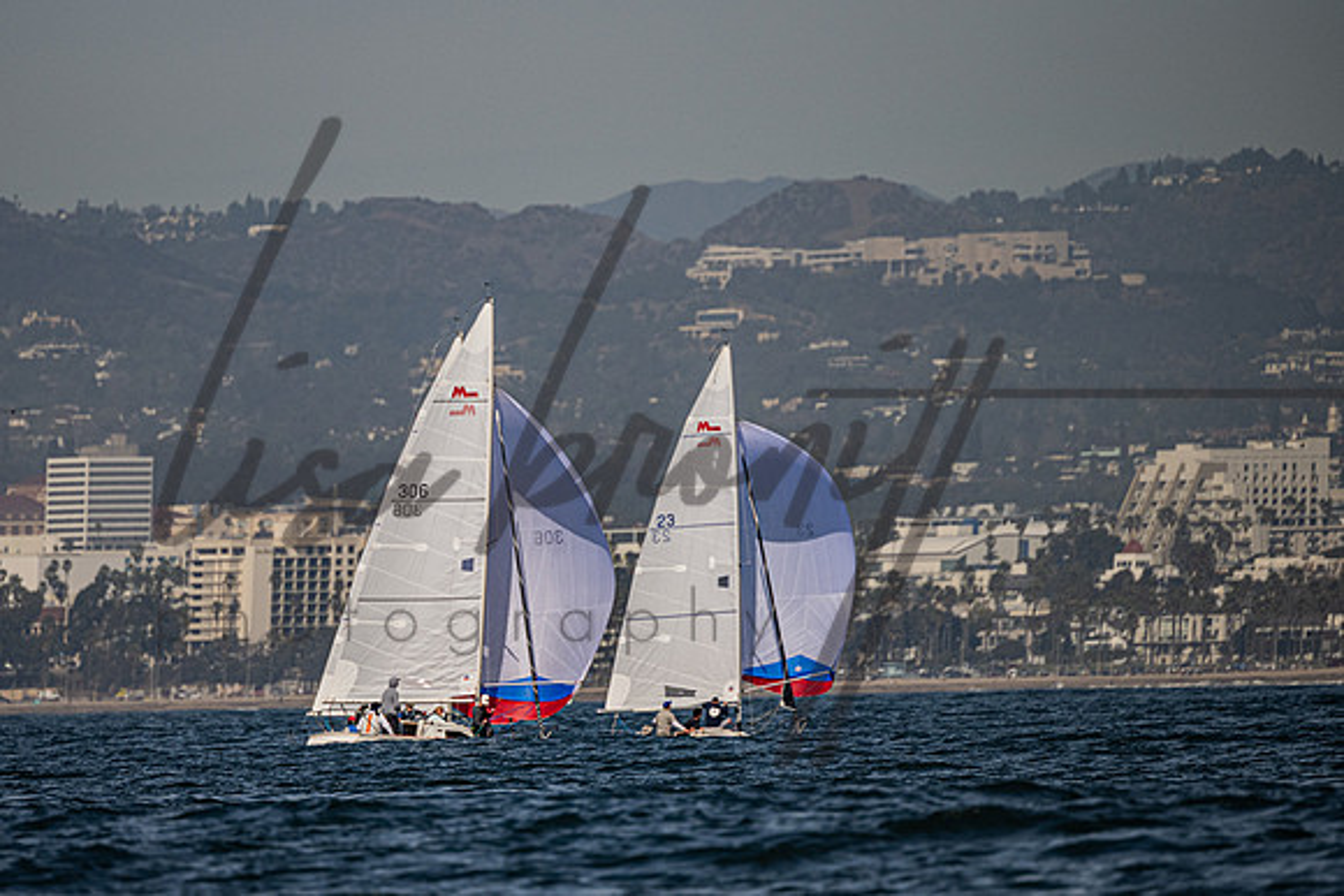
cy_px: 479
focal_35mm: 522
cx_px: 506
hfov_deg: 3.9
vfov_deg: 2.6
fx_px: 19495
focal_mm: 400
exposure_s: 1/4000
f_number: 5.6
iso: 320
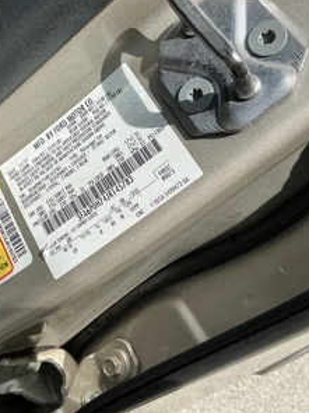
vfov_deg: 49.0
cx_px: 91
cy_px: 204
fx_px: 453
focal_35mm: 38
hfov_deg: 37.1
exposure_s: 1/2058
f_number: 1.8
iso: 25
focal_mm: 3
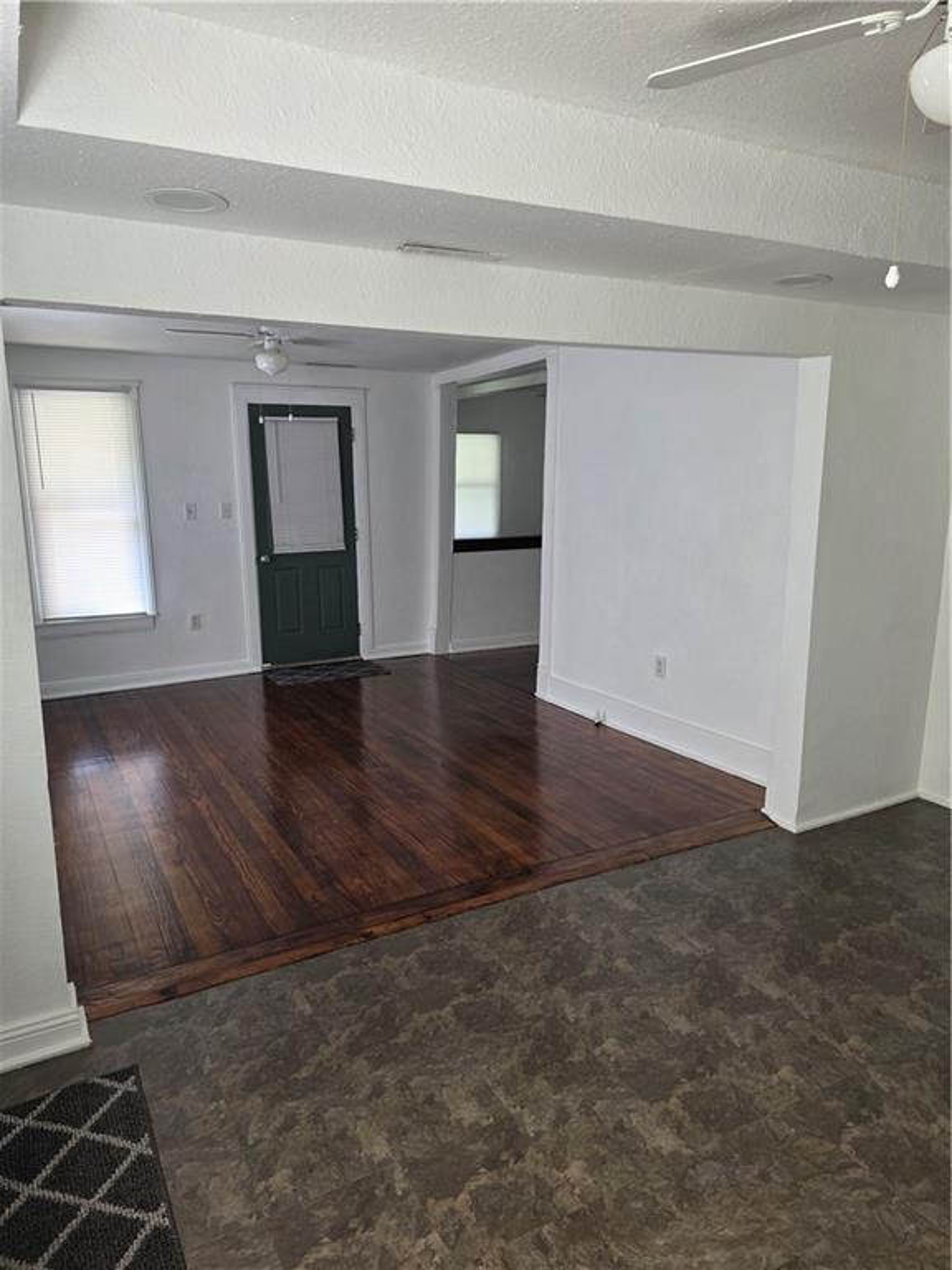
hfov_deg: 58.9
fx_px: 843
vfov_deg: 73.9
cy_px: 635
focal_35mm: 23
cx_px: 476
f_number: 1.7
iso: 100
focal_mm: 6.3
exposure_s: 1/180
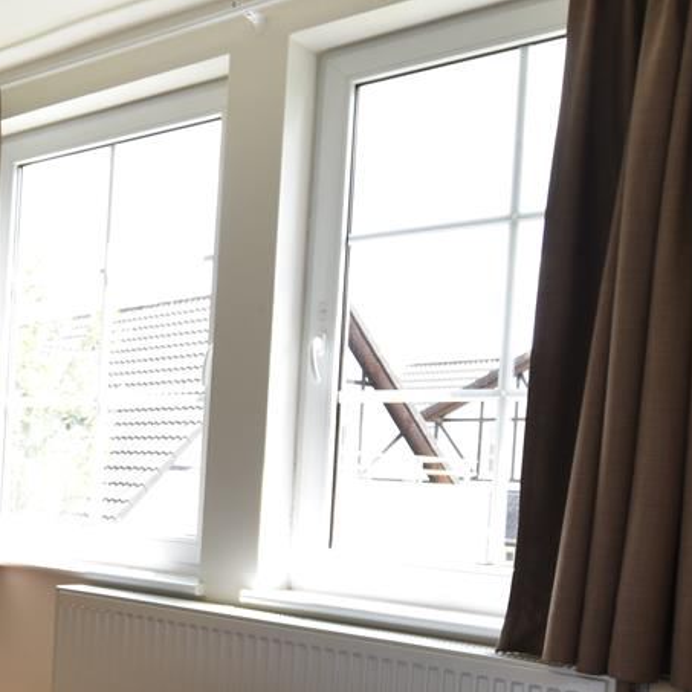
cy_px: 496
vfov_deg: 36.9
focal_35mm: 45
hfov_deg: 32.3
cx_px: -99
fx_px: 1018
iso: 100
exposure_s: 1/30
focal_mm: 10
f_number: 4.5
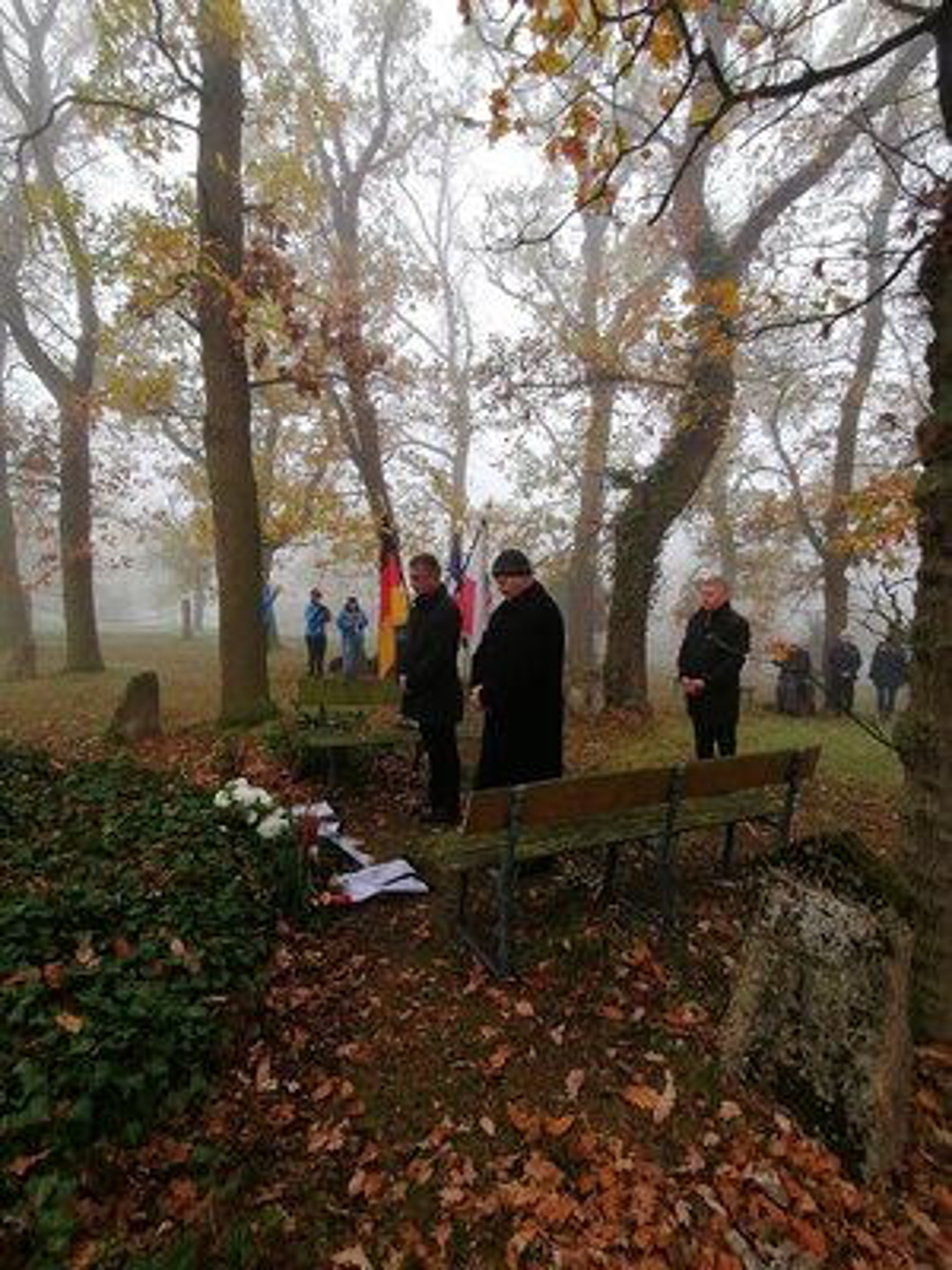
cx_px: 476
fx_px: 623
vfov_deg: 91.0
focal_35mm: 17
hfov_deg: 74.7
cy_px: 635
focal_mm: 2.7
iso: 50
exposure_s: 1/228
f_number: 2.4
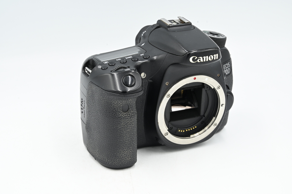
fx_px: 608
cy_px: 97
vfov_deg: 18.2
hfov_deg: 27.0
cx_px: 146
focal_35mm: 75
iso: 200
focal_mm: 75
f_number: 14
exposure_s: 1/20
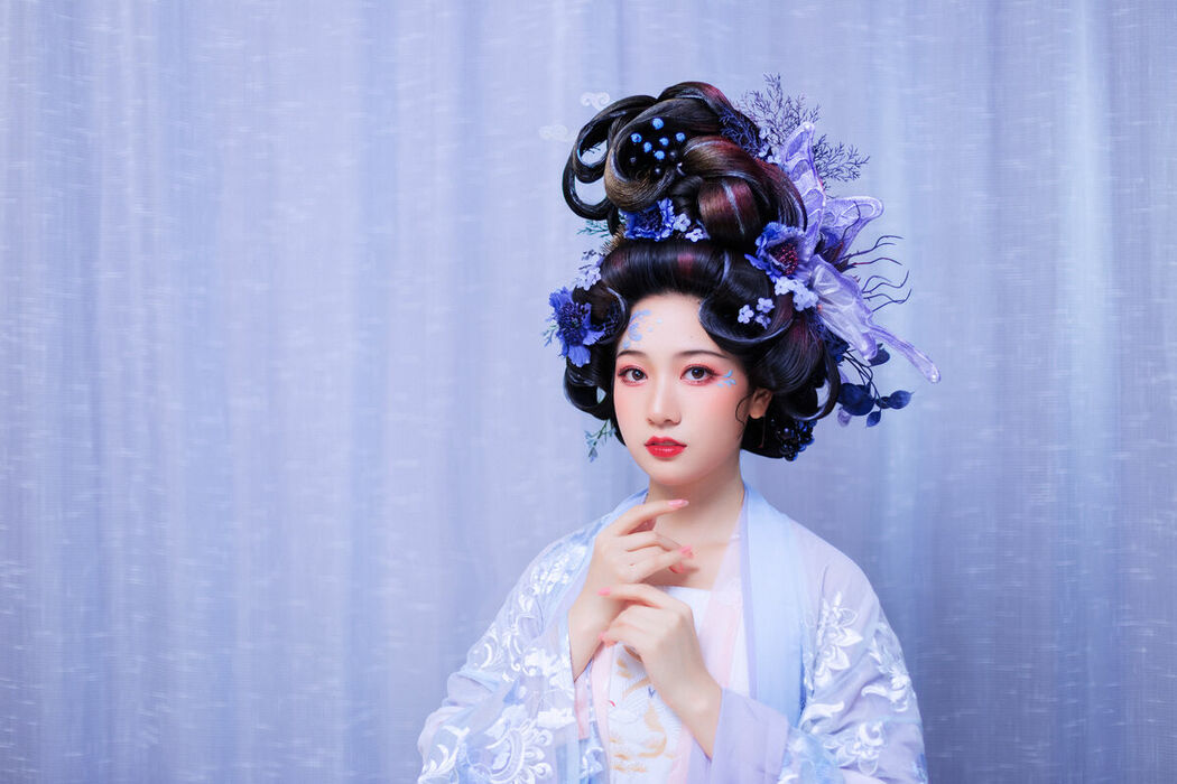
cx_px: 588
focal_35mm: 50
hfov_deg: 39.6
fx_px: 1635
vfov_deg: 27.0
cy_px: 392
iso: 100
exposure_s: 1/125
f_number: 1.8
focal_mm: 50
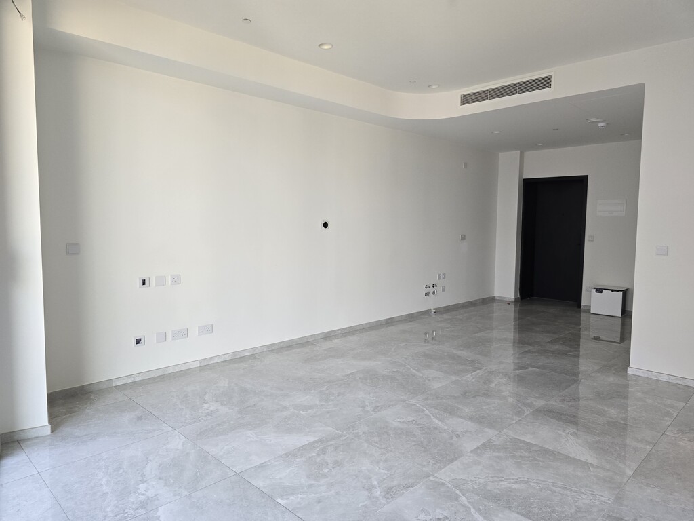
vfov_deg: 58.9
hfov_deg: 73.9
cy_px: 260
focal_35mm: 23
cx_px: 347
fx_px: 461
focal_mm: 6.3
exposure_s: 1/180
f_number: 1.7
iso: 200
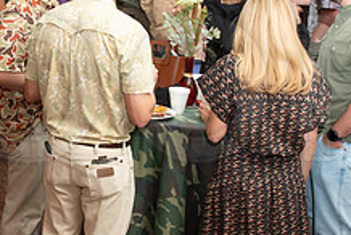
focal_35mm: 77
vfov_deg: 17.7
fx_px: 752
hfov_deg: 25.3
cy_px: 80
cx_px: 18
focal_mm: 29
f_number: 8
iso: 3200
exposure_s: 1/60
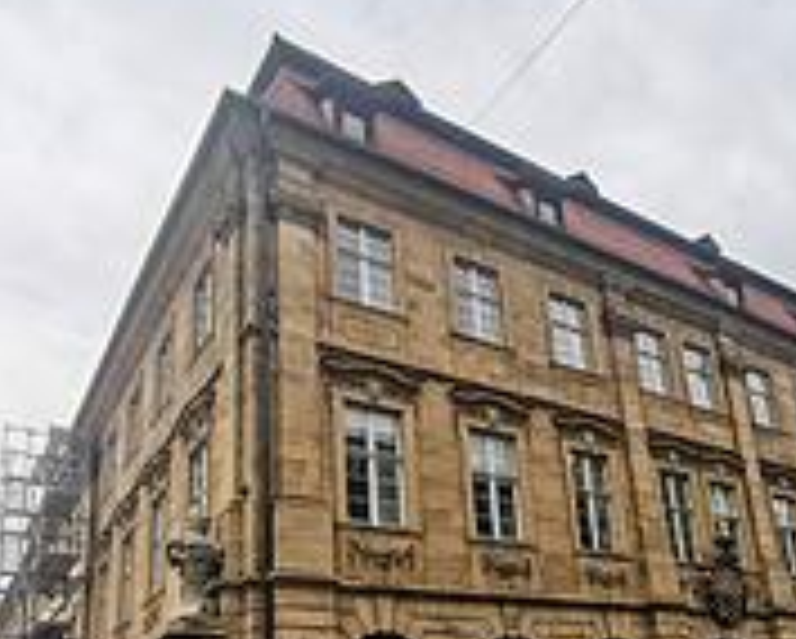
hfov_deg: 53.6
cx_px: 495
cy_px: 531
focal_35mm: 33
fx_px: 778
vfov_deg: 42.2
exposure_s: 1/1052
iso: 50
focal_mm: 2.23
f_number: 2.2
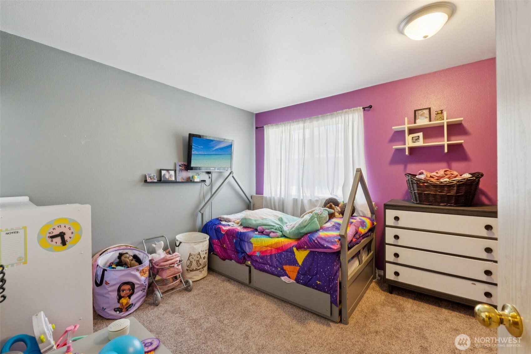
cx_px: 266
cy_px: 177
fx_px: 221
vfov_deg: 77.3
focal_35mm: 15
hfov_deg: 100.4
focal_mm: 10
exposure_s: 1/5
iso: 250
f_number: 9
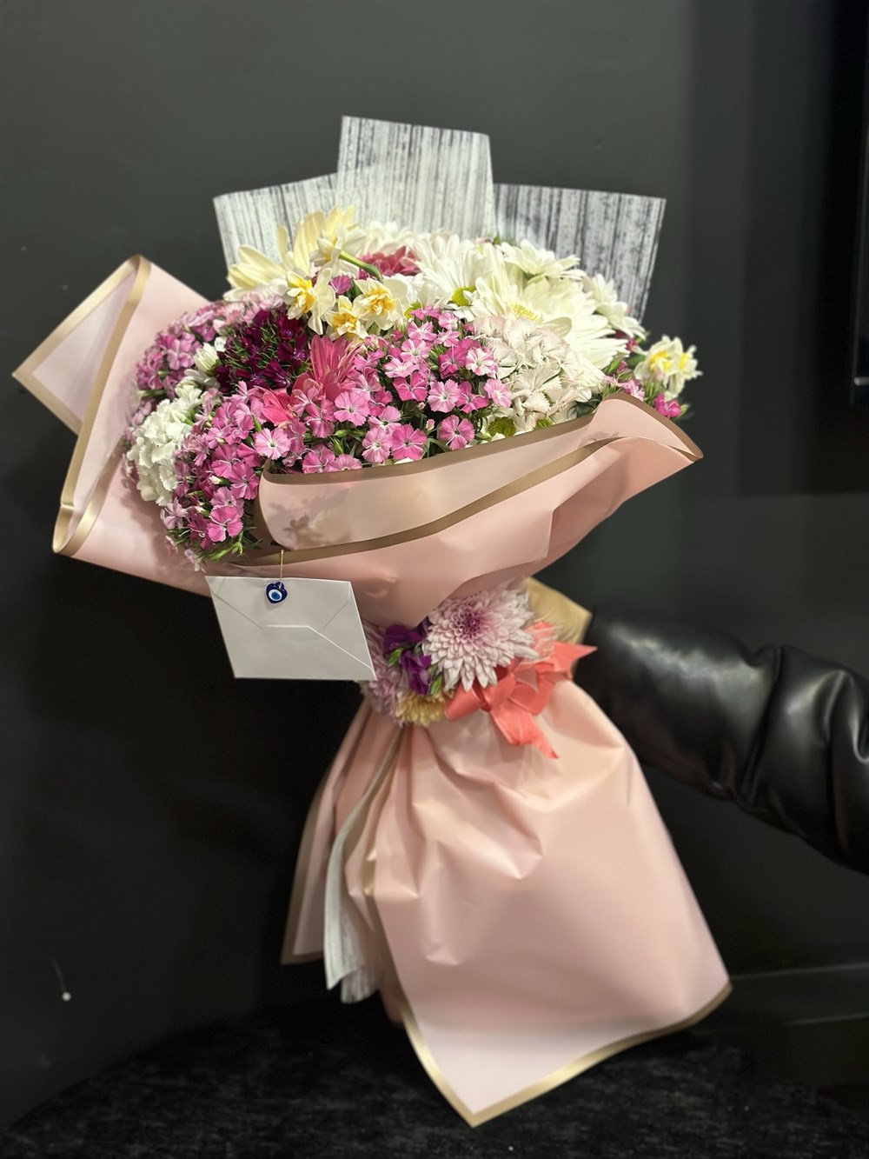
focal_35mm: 48
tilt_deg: -8.5
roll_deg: +0.7
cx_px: 434
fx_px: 1606
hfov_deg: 30.3
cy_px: 580
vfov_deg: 39.7
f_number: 1.78
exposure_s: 1/50
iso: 160
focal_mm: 6.86
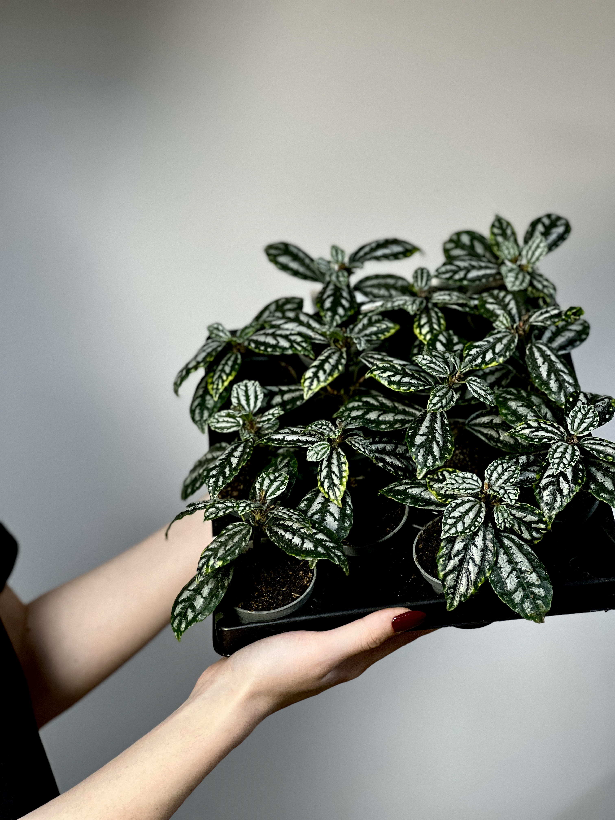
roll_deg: +0.0
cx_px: 308
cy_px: 410
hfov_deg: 19.1
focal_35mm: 77
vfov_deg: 25.3
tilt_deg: -12.2
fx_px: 1824
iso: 250
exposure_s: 1/100
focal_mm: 9
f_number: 2.8
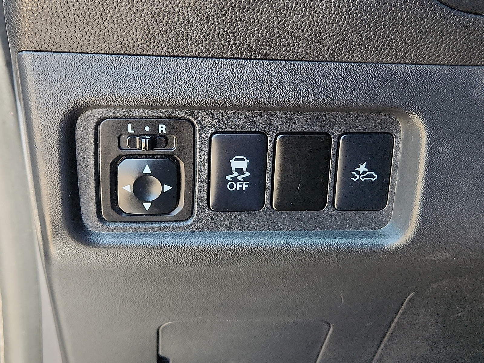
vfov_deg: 58.9
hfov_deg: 73.9
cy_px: 182
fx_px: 322
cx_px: 242
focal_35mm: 23
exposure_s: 1/119
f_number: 1.8
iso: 97
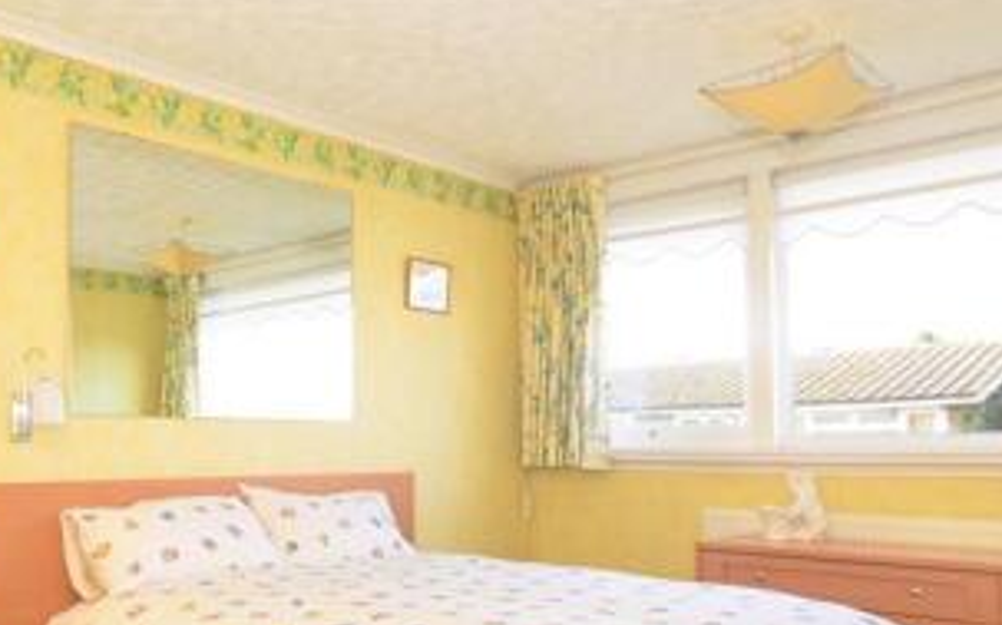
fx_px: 901
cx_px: 351
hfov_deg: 57.1
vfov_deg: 37.7
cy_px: 430
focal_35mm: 33
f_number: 9
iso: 640
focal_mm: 10
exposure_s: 1/60
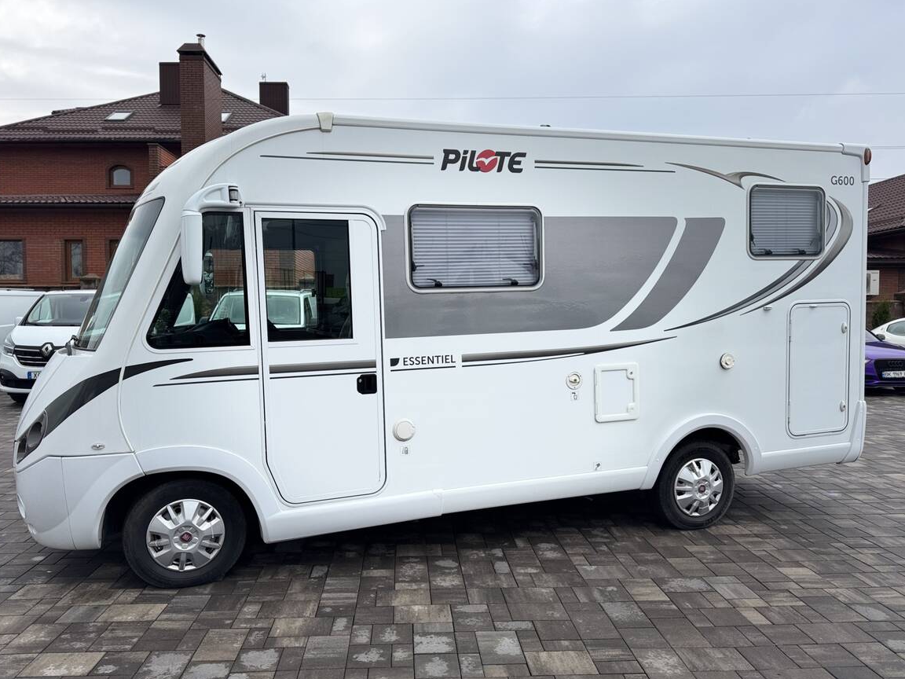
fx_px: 654
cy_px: 351
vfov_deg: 54.9
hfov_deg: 69.4
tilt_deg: -1.5
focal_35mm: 25
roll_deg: -0.3
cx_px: 438
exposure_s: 1/2833
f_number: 1.78
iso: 80
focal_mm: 6.76
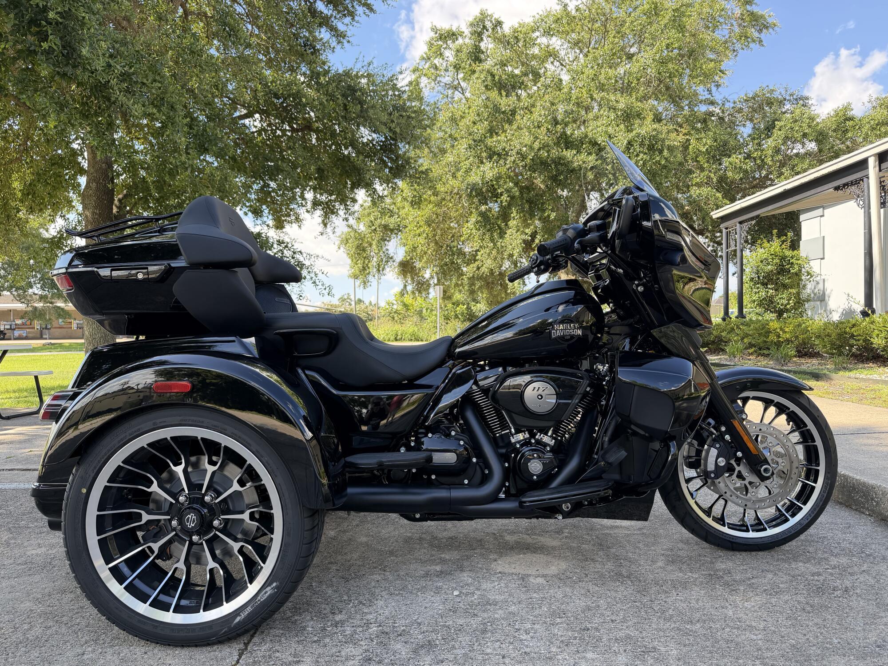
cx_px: 444
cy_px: 333
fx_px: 616
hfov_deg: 71.6
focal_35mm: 24
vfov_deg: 56.8
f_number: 1.78
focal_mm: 6.76
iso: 100
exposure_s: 1/728
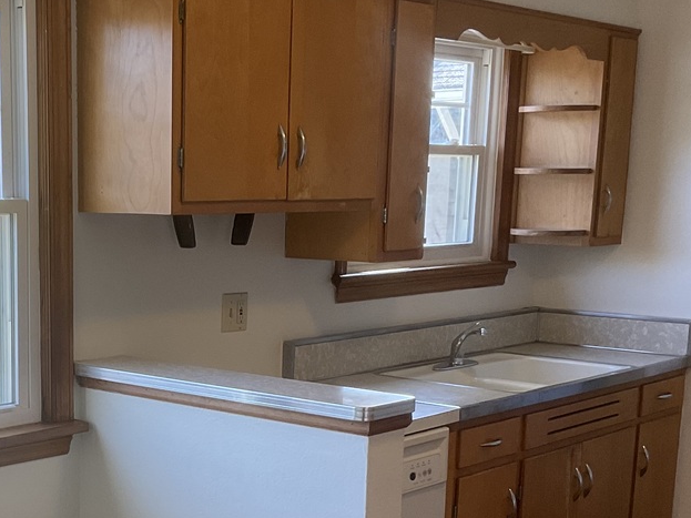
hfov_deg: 28.4
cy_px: 446
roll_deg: -0.9
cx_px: 149
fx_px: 1337
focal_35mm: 67
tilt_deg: -12.0
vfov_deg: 21.5
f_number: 1.8
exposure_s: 1/60
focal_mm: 3
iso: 40
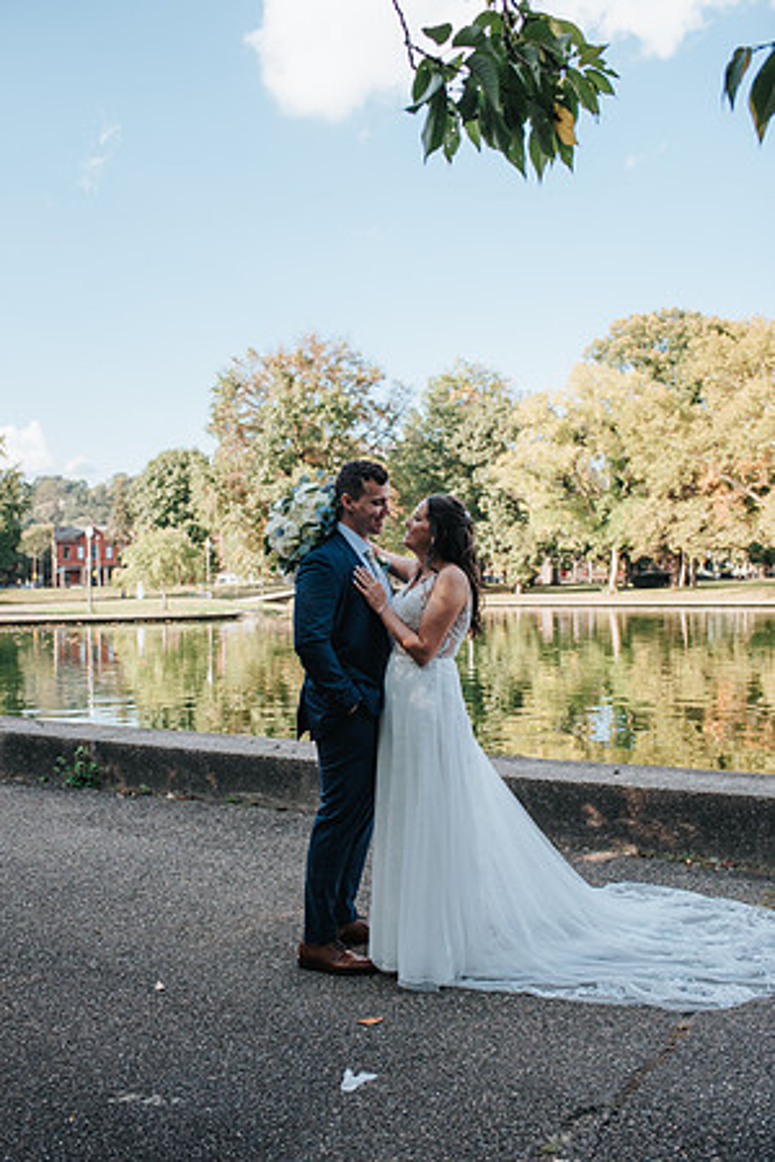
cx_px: 388
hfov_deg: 37.9
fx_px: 1130
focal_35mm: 35
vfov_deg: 54.4
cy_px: 581
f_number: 4
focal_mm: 35
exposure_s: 1/1000
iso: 220
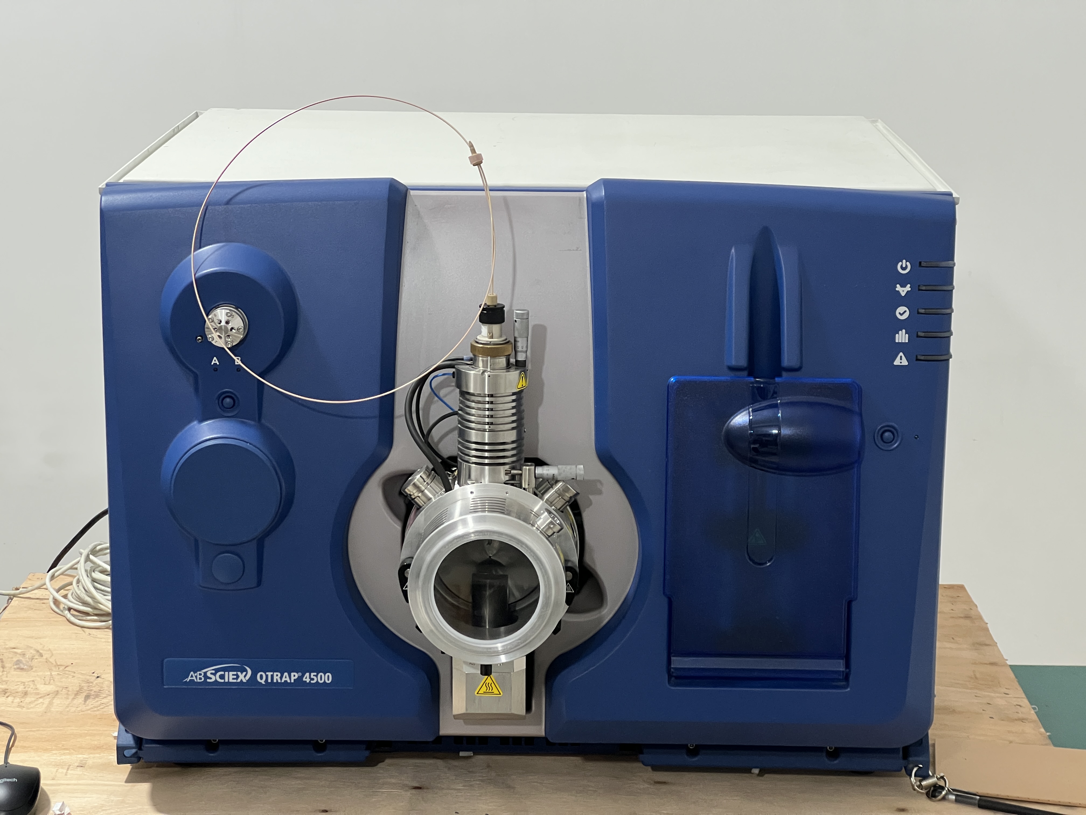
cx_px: 543
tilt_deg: -14.5
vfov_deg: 19.1
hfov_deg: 25.3
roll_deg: +0.5
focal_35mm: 77
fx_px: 2416
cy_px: 408
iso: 250
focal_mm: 9
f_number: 2.8
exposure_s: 1/50
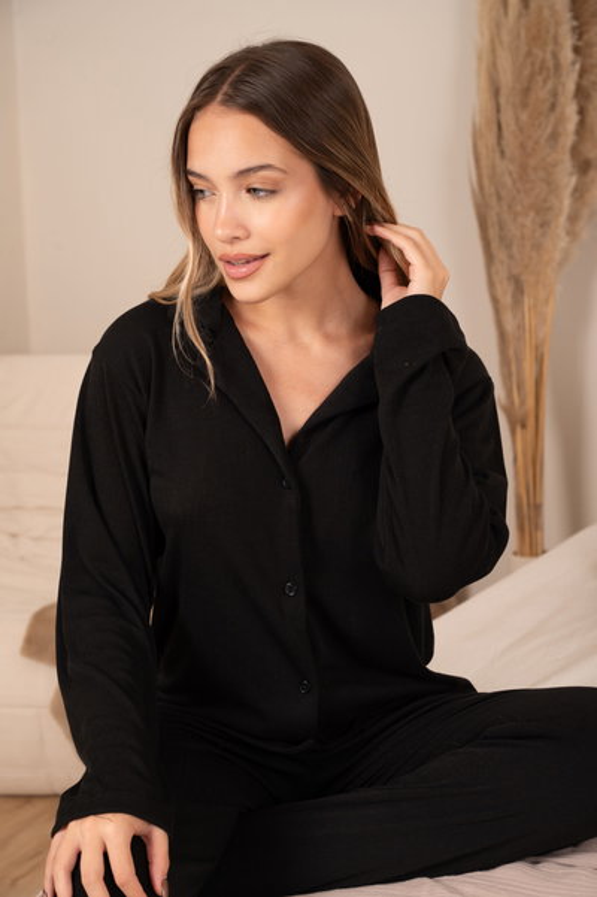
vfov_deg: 28.9
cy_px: 448
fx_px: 1743
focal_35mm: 70
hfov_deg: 19.4
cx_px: 298
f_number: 6.3
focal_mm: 70
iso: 250
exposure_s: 1/125
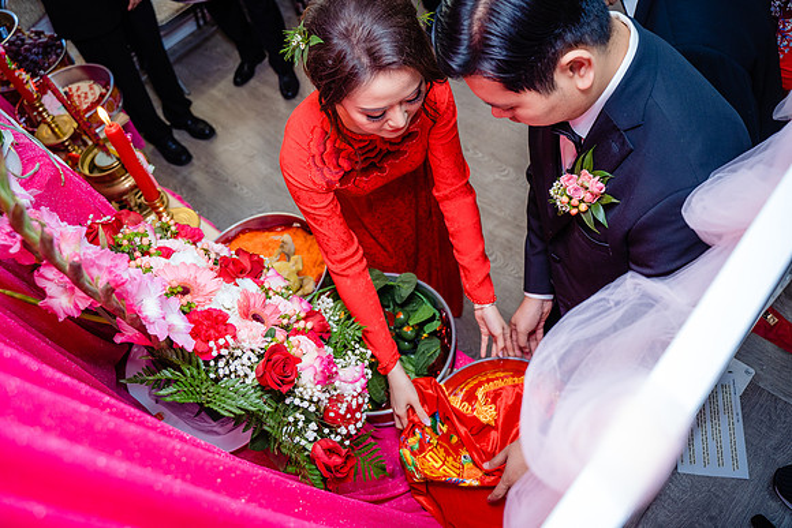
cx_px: 396
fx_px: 616
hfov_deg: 65.5
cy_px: 264
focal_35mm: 28
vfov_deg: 46.4
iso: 1250
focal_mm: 28
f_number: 4
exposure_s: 1/200
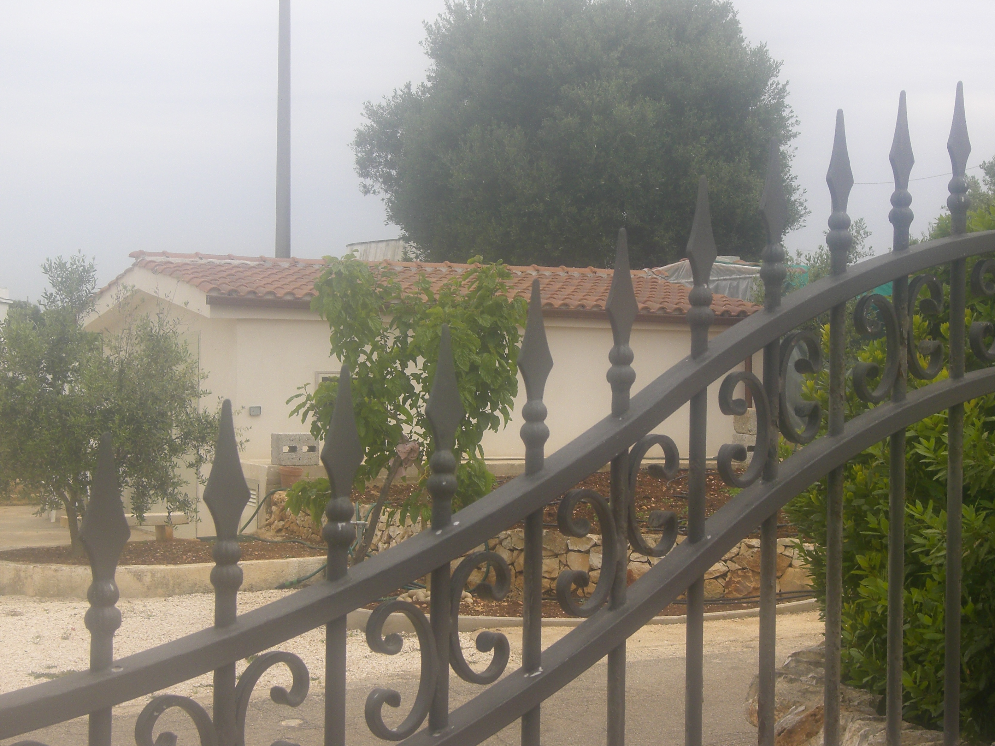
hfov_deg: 28.6
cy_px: 373
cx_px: 498
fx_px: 1955
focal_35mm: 68
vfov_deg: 21.6
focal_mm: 11.34
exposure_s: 1/160
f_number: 5.8
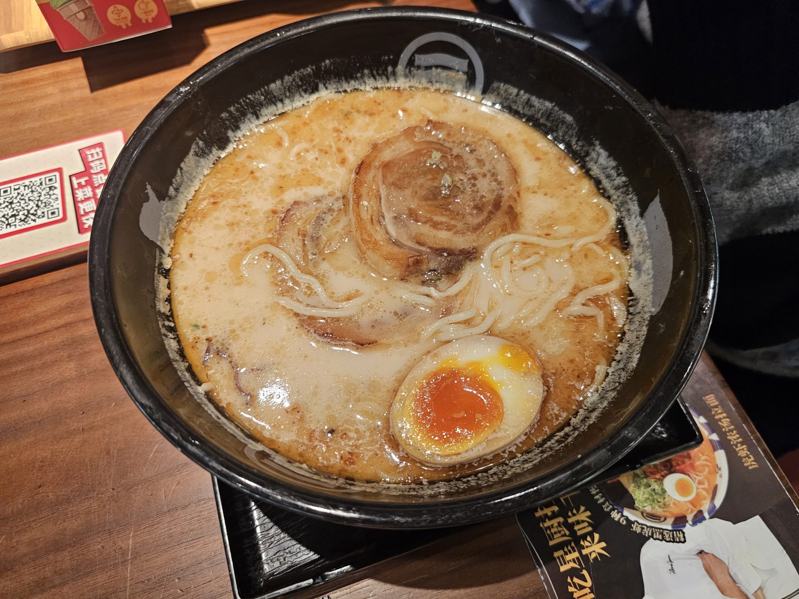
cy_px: 300
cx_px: 400
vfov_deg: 58.9
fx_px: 531
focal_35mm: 23
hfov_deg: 73.9
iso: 640
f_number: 1.7
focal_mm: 6.3
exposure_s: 1/100
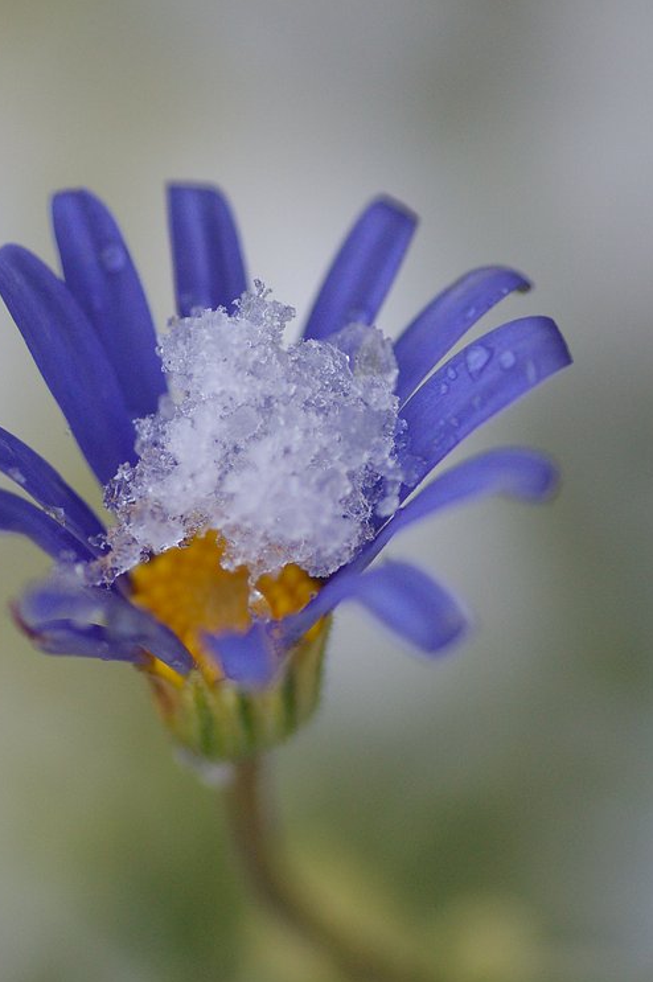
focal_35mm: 186
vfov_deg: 11.1
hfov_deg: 7.4
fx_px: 5070
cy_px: 460
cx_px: 220
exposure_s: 1/1250
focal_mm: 90
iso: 800
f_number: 3.2
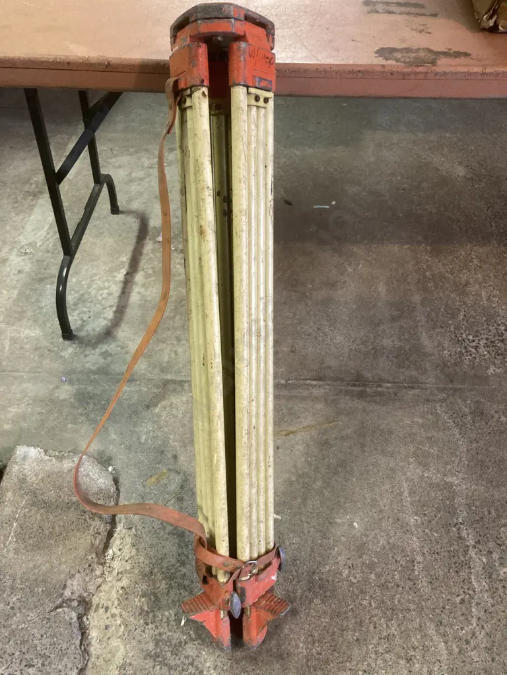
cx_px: 254
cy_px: 338
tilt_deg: -44.3
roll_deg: +1.3
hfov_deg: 49.7
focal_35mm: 28
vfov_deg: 63.4
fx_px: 547
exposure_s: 1/33
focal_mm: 3.99
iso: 400
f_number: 1.8
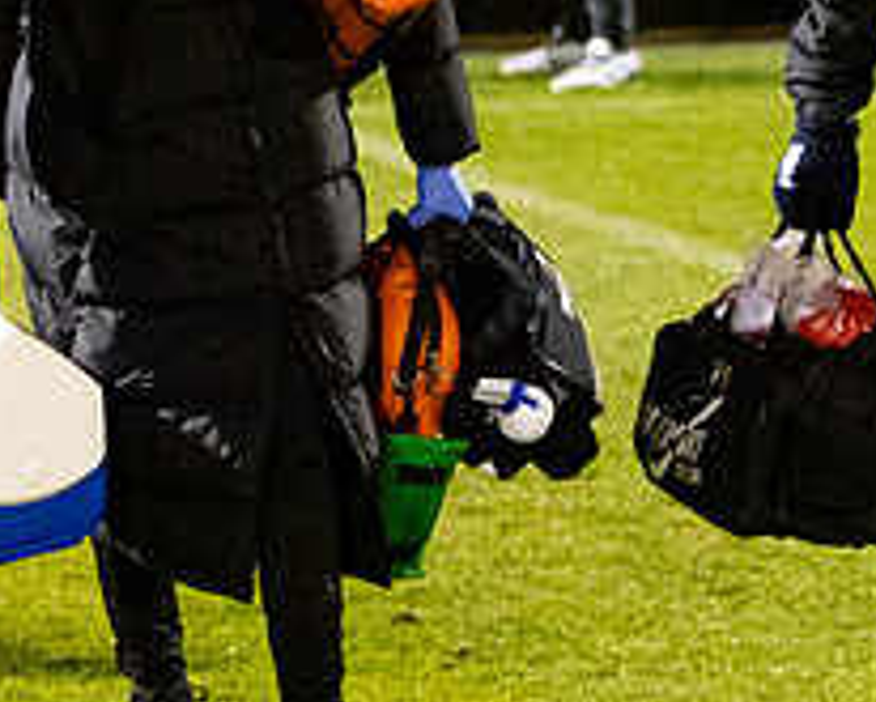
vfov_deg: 6.1
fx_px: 6614
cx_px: 1124
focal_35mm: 255
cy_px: 62
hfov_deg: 7.5
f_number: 2.8
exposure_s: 1/500
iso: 8000
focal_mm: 72
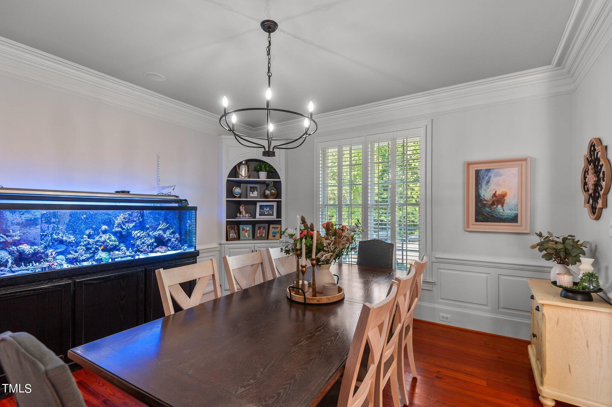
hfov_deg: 96.8
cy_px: 204
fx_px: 272
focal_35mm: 16
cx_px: 306
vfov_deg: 73.7
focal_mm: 16
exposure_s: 1/30
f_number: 4
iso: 400
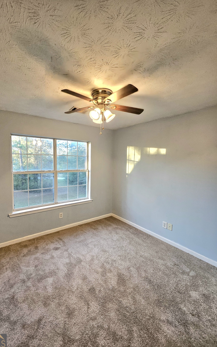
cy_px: 175
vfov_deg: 105.3
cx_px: 86
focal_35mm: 14
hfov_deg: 77.7
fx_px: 133
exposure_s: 1/60.2
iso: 250
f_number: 2.2
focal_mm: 1.74
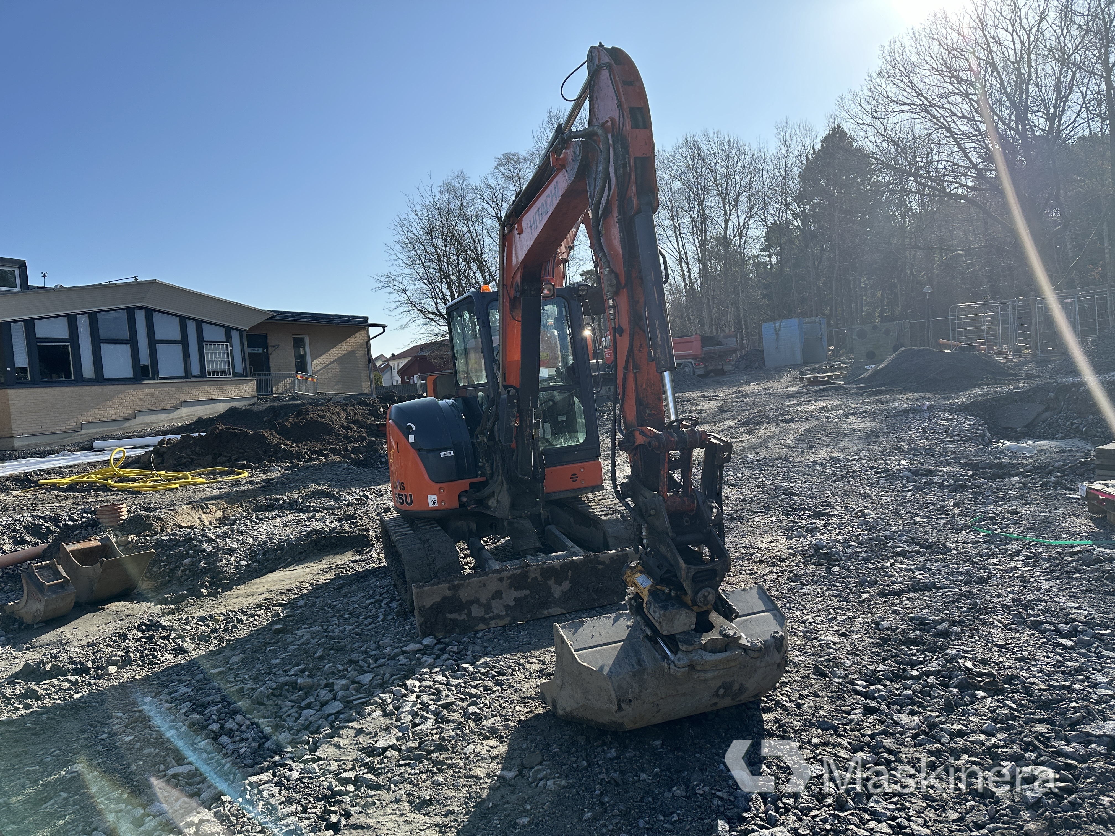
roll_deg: +5.4
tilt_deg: +0.1
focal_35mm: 24
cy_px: 418
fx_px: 773
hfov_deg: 71.6
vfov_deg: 56.8
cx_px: 558
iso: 80
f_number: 1.78
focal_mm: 6.86
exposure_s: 1/4016
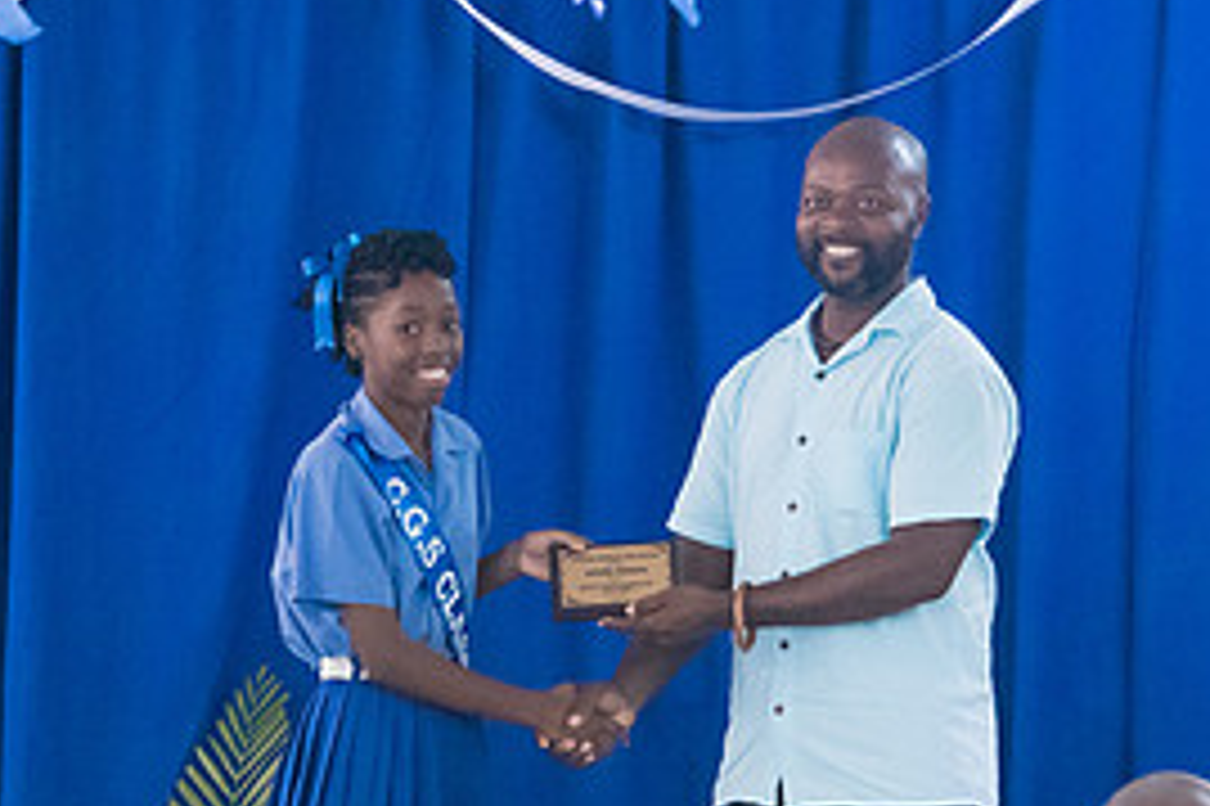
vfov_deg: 3.9
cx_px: 441
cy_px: 655
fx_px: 11958
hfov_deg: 5.8
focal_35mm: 356
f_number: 6.3
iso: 18000
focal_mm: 165
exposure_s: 1/200
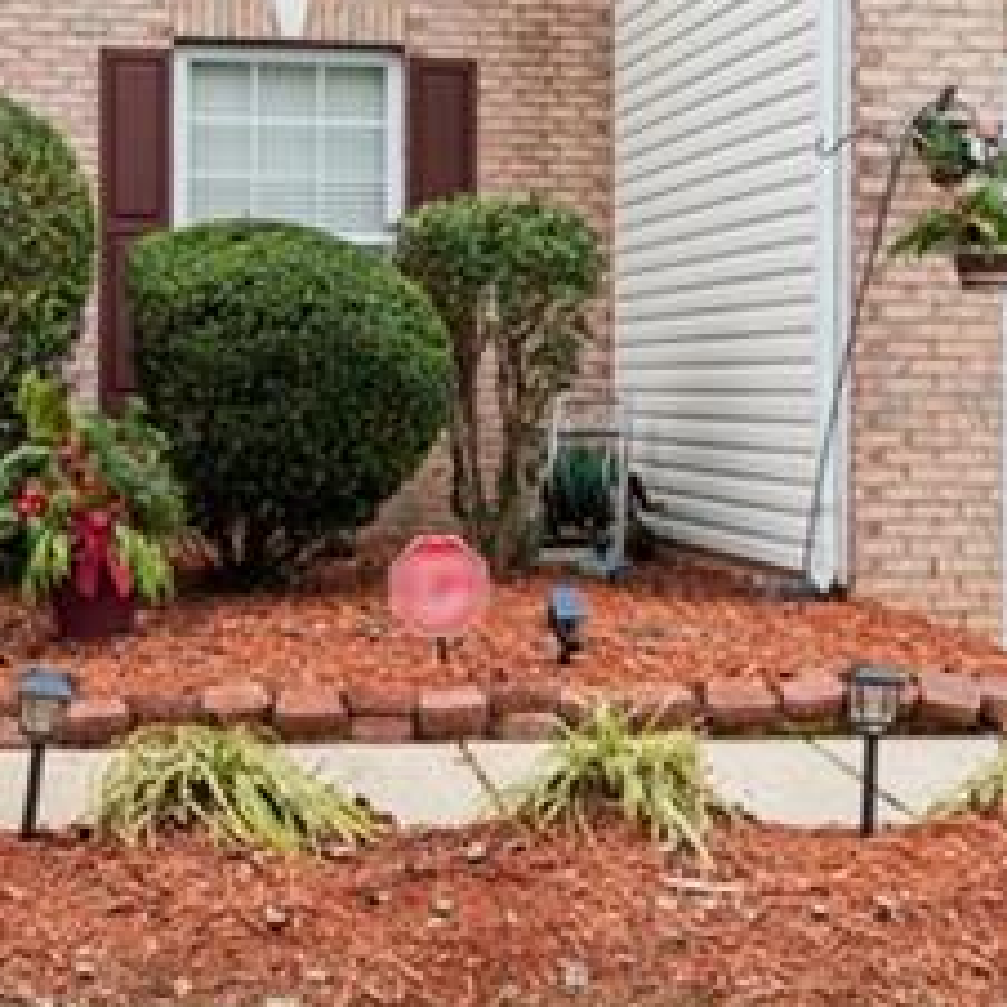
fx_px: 1777
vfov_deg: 31.5
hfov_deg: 31.4
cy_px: 377
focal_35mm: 54
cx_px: 356
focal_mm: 14
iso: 200
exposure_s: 1/60
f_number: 8
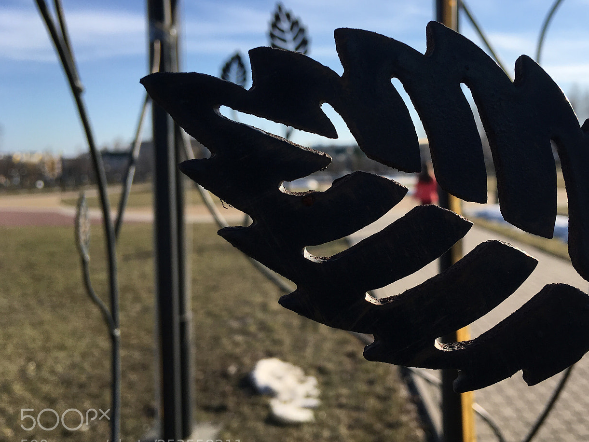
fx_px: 647
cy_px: 193
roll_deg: +1.5
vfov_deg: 37.7
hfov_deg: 48.4
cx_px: 376
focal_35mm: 38
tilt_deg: -1.6
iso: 25
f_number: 2.2
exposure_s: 1/1538
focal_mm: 4.15
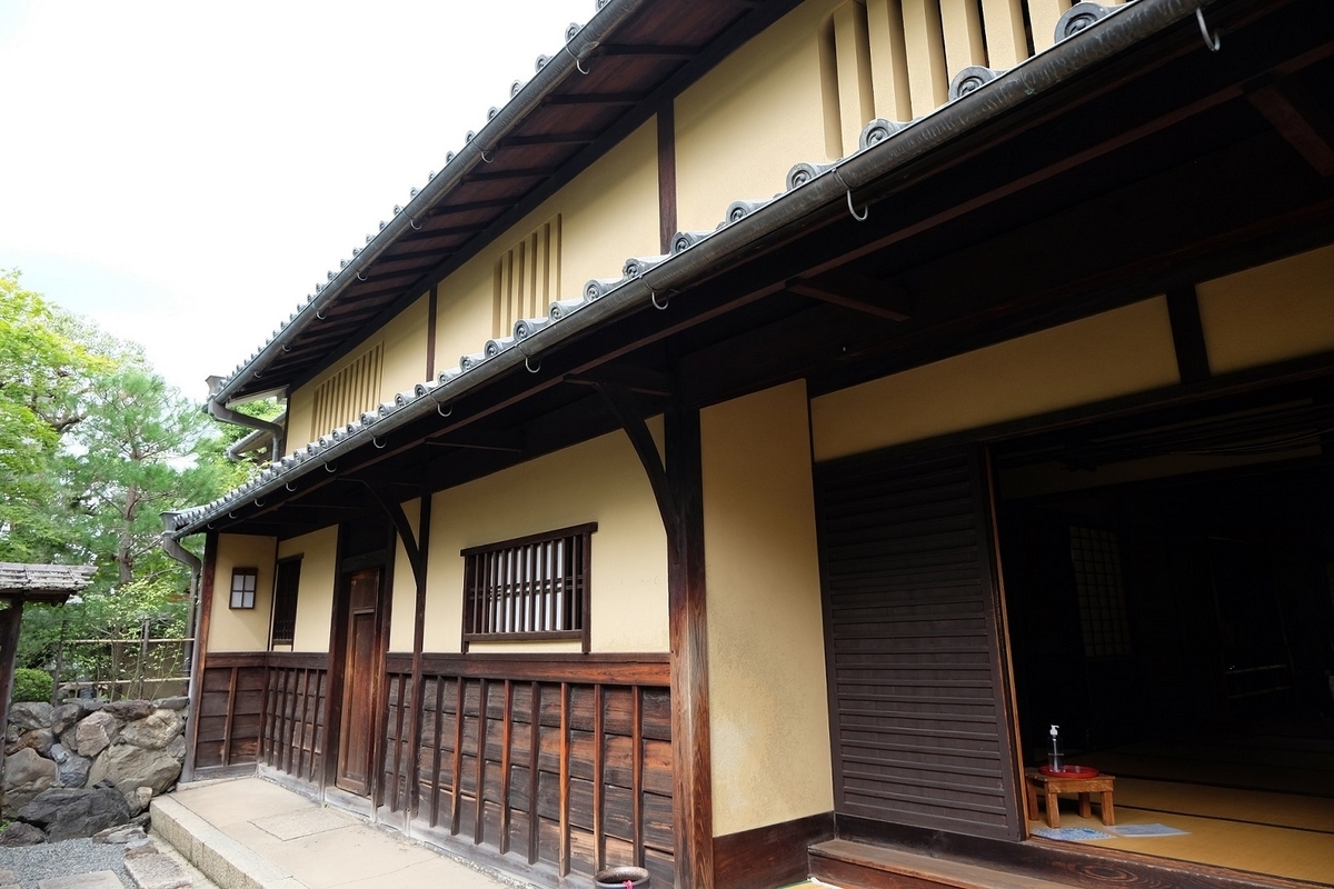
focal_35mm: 23
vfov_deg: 55.1
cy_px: 444
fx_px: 852
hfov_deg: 76.1
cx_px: 667
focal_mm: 15.2
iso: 400
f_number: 5
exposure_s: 1/160
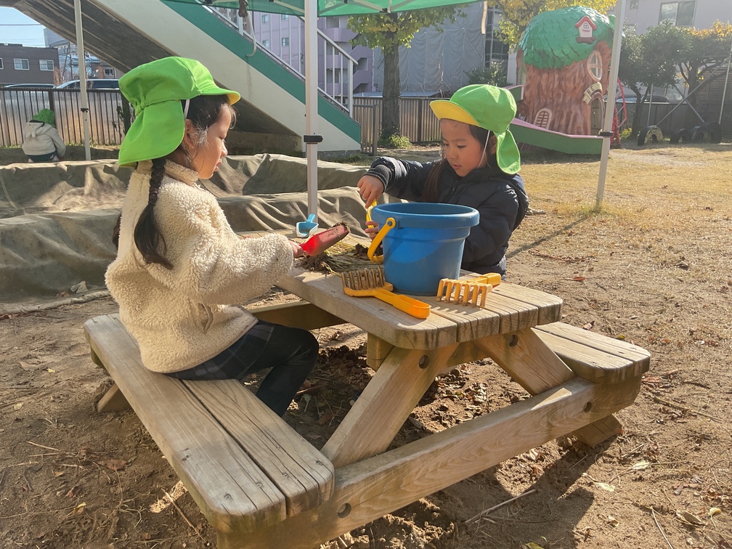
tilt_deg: -15.1
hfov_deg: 61.7
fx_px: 613
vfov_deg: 48.2
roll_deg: -1.7
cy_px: 274
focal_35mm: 29
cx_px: 366
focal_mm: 3
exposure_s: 1/804
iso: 16
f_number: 1.8
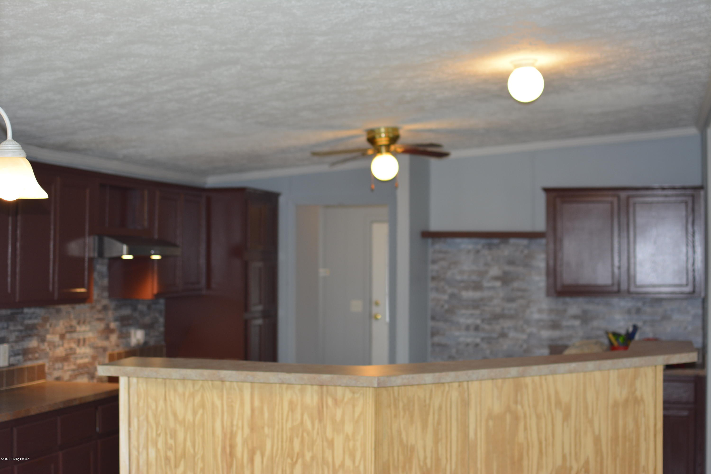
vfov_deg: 25.8
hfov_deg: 37.9
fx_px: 1037
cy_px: 237
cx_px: 356
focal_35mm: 52
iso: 320
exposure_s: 1/125
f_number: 2.8
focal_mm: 35
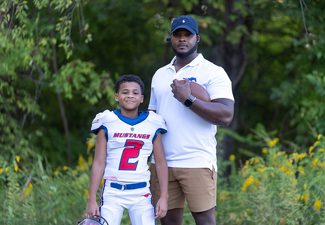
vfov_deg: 9.9
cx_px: 172
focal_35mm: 143
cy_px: 111
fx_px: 1307
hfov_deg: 14.2
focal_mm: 137
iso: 320
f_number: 2.8
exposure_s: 1/320
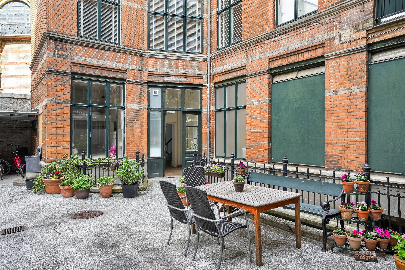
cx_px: 202
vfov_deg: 51.3
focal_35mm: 25
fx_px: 281
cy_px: 135
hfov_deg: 71.5
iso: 400
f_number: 8
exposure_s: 1/50
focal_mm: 25
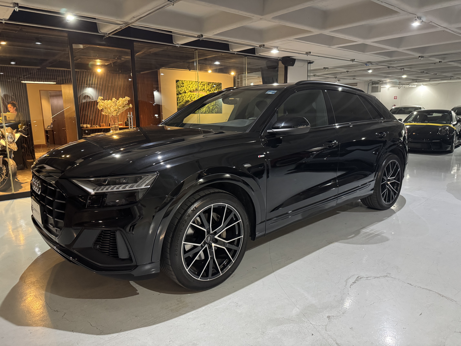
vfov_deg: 56.8
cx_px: 230
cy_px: 173
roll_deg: +0.6
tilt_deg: -11.2
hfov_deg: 71.6
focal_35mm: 24
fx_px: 320
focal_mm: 6.76
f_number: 1.78
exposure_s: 1/60
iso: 800
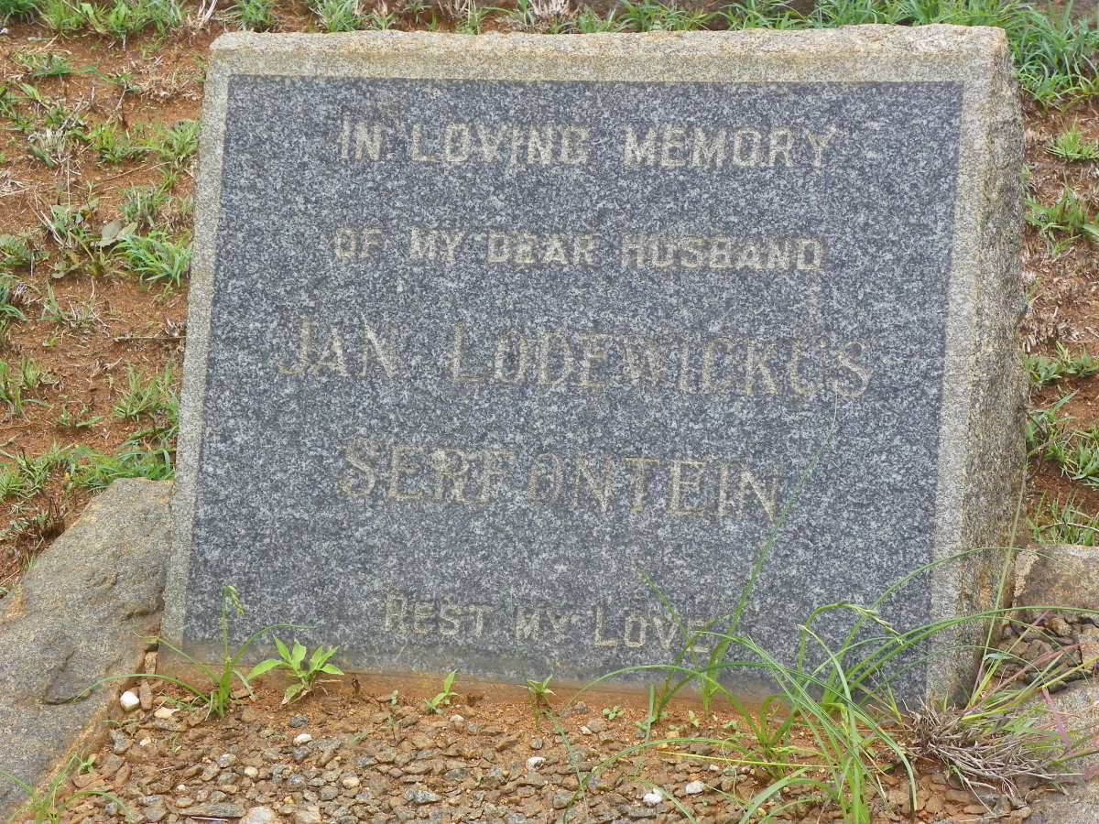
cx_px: 550
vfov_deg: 14.8
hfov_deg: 19.6
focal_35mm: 100
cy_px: 412
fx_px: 3175
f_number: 4.5
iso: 64
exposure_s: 1/160
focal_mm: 17.8
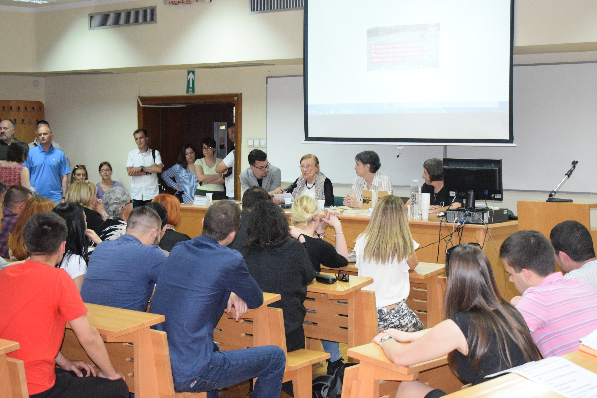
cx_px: 298
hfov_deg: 31.9
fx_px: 1045
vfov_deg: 21.6
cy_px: 199
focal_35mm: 63
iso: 3200
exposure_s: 1/60
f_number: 5.6
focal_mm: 42
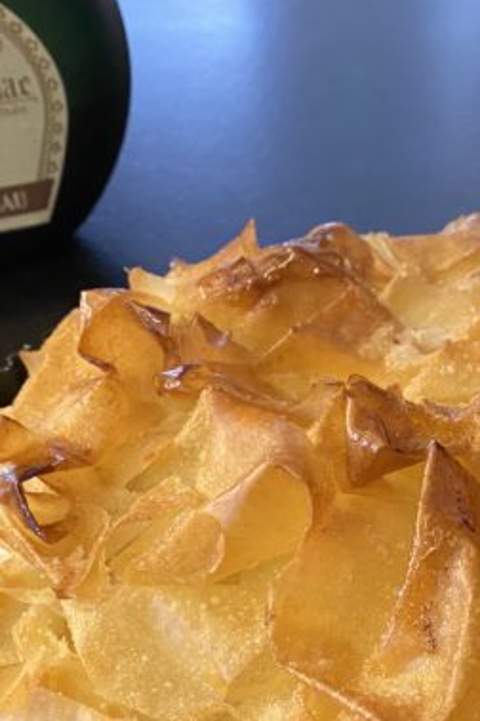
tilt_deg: -38.9
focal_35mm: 55
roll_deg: -0.1
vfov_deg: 35.6
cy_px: 525
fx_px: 1100
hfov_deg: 23.9
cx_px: 442
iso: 500
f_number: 1.8
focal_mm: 4.25
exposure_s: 1/25
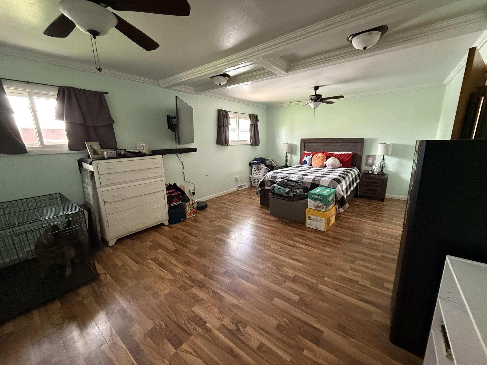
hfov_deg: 102.1
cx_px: 244
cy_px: 182
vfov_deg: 85.7
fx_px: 197
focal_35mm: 14
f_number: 2.2
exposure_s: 1/48
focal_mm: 2.22
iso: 800
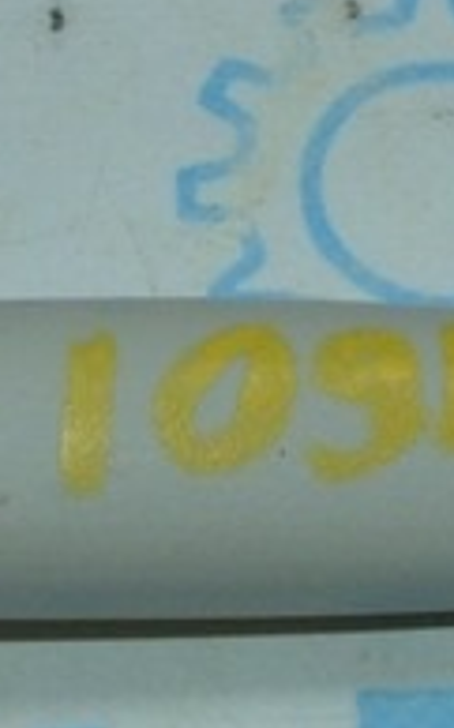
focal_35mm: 202
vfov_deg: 10.3
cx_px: 176
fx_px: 3999
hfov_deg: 6.5
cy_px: -58
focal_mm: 25
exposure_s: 1/50
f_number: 16
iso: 900
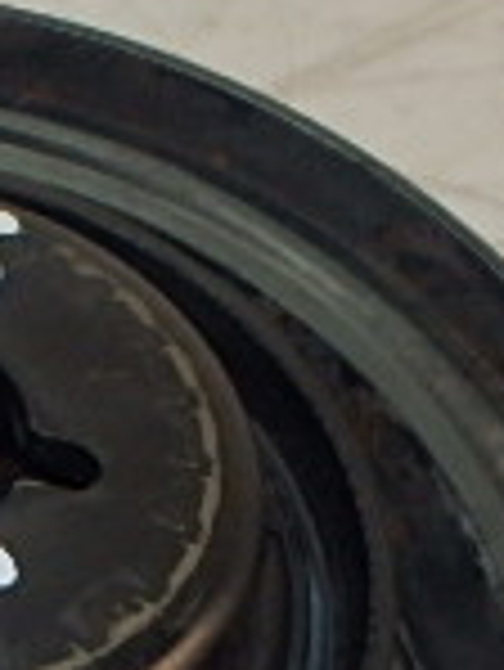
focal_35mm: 90
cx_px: -292
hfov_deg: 15.0
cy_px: 746
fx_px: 1745
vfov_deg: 20.7
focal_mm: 3.7
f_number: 6
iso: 160
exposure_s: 1/30
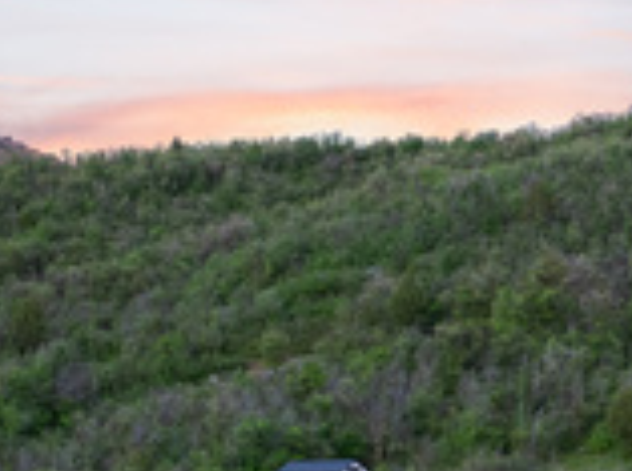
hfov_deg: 19.7
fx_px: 1785
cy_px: 521
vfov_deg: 14.7
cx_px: 560
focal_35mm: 98
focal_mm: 12.29
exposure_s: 1/25
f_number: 4
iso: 100
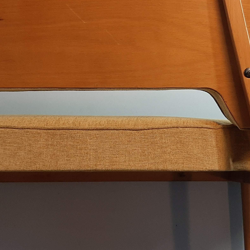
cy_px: 127
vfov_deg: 29.1
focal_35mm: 59
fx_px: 482
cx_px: 155
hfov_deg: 29.0
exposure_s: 1/50
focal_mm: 3.93
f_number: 1.7
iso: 100
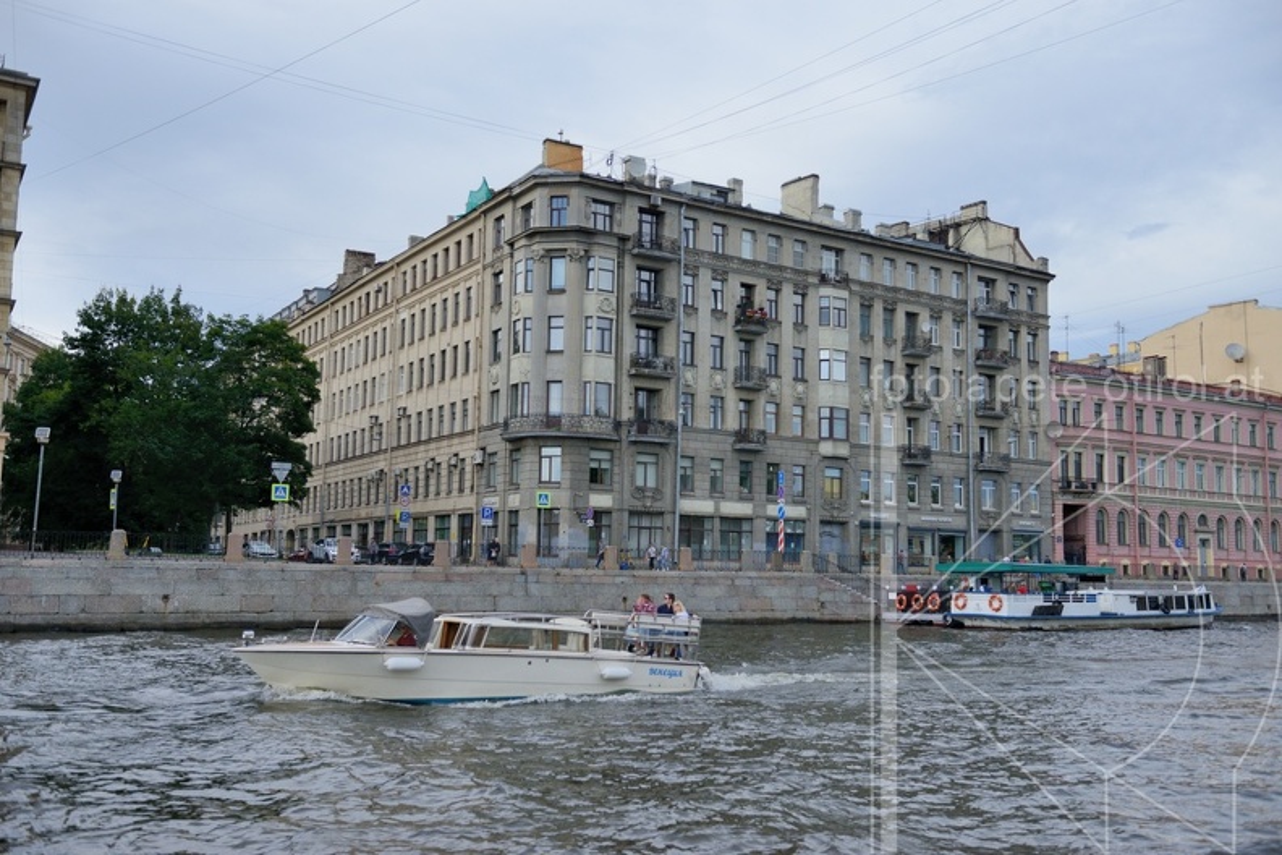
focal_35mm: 36
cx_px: 641
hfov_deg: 53.1
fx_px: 1282
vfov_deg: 36.9
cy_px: 428
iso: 640
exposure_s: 1/4000
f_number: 4
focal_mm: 36
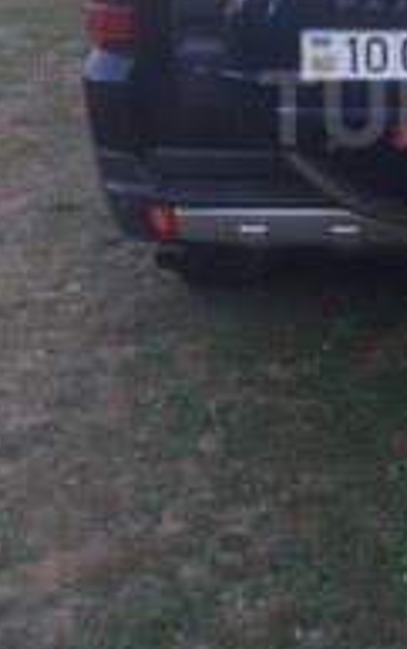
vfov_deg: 25.6
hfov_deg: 15.8
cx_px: 518
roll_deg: -0.1
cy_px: 108
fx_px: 1399
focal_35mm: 79
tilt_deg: -16.9
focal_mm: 4.15
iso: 32
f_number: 2.2
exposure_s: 1/126
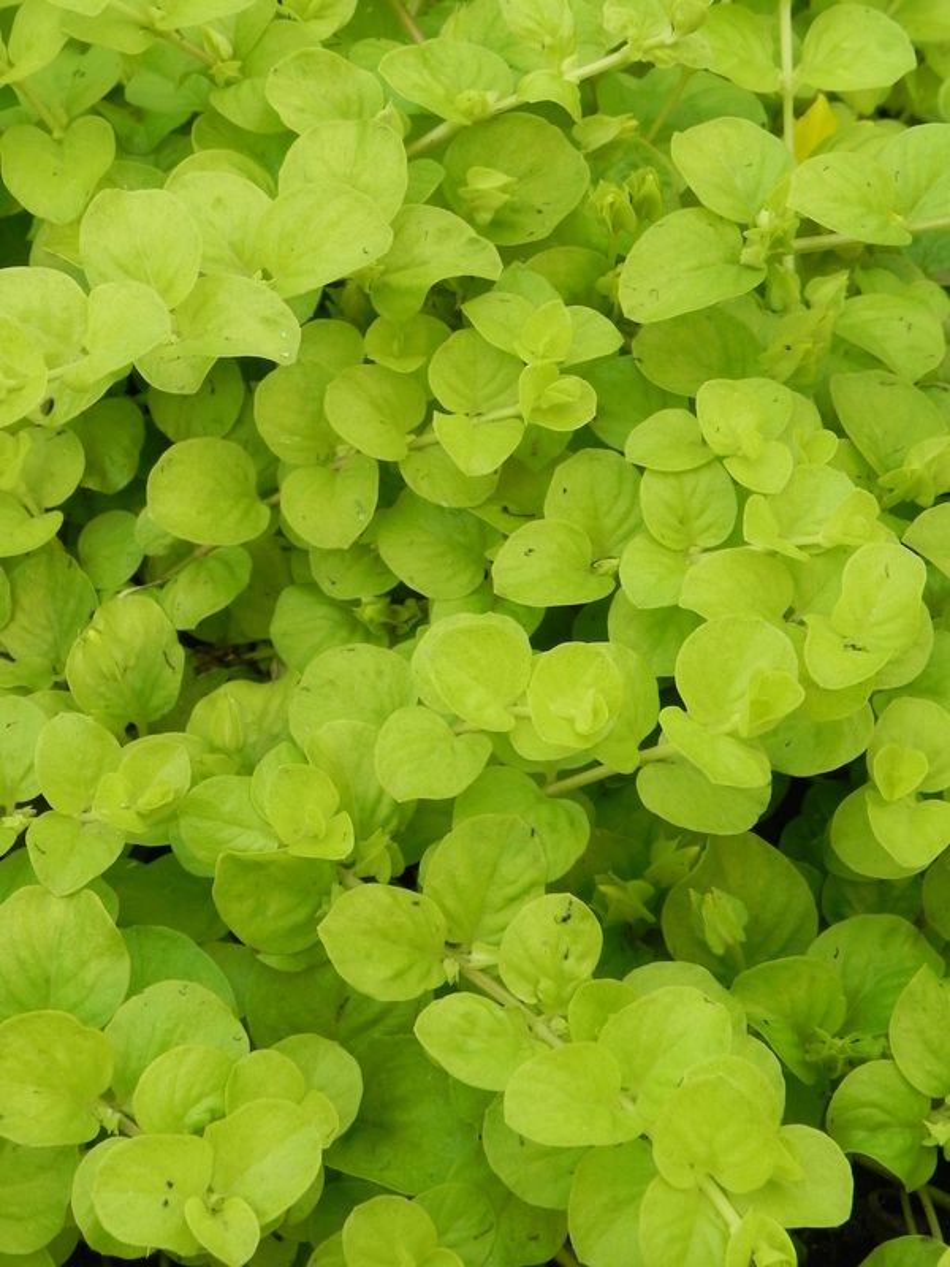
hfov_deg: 25.2
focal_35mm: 58
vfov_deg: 33.2
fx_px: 2122
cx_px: 475
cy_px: 634
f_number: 6.3
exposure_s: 1/125
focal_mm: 10.3
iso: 160
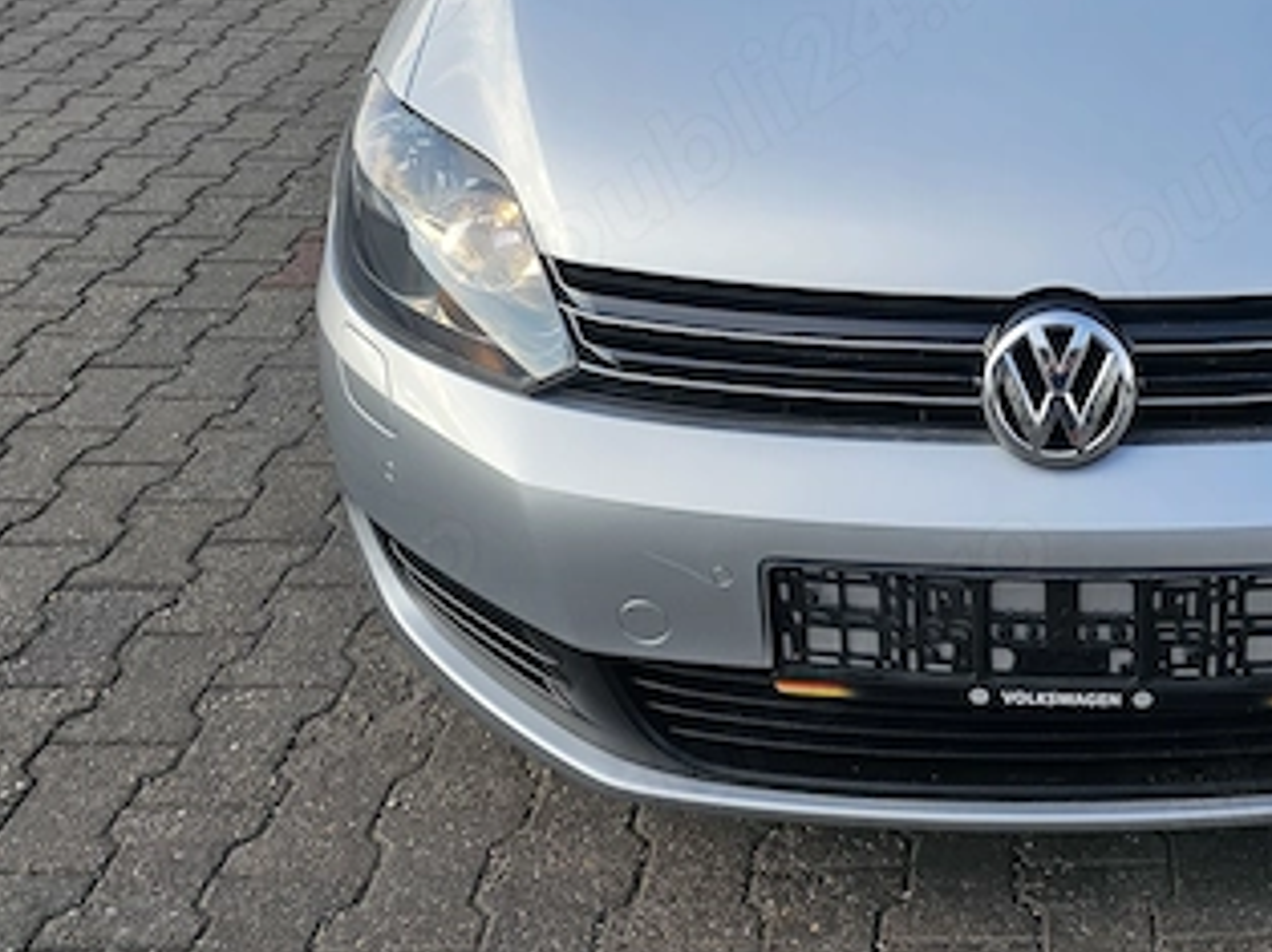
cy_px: 134
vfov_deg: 31.6
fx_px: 1616
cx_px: 1069
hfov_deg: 40.6
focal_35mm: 44
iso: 10
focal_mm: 6.3
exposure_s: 1/294
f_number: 1.7
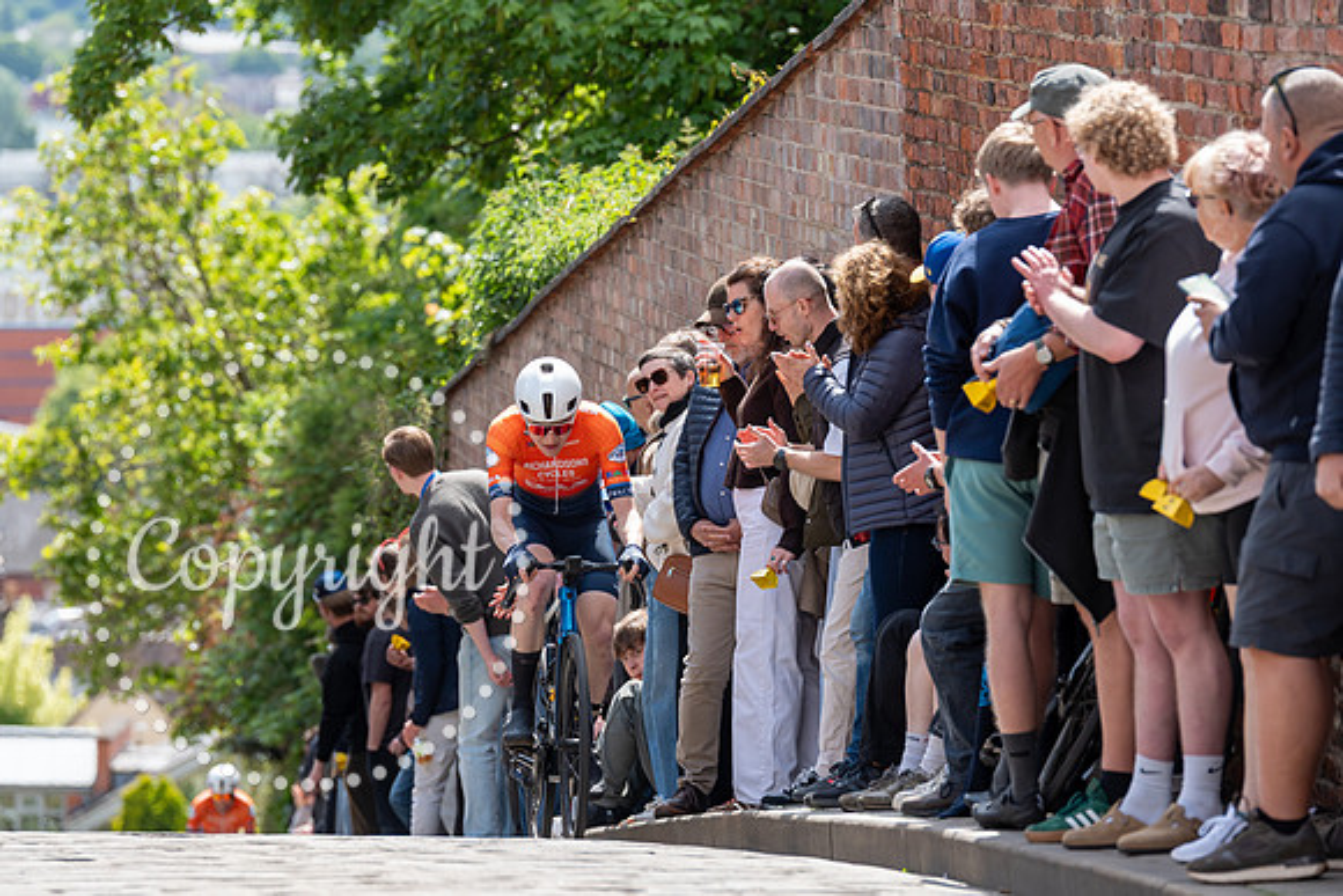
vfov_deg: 6.5
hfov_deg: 9.8
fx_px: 7851
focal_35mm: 210
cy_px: 448
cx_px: 672
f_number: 5
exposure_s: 1/1000
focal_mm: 200
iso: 500
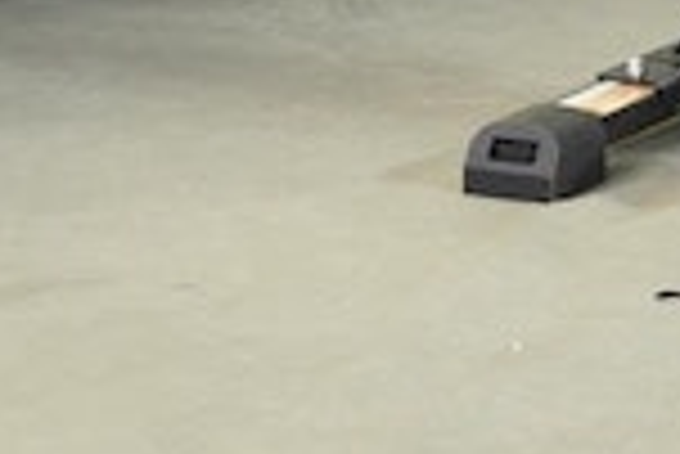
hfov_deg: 7.5
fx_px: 5010
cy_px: -605
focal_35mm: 265
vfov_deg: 5.1
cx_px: 1288
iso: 320
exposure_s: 1/160
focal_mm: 50
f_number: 3.5
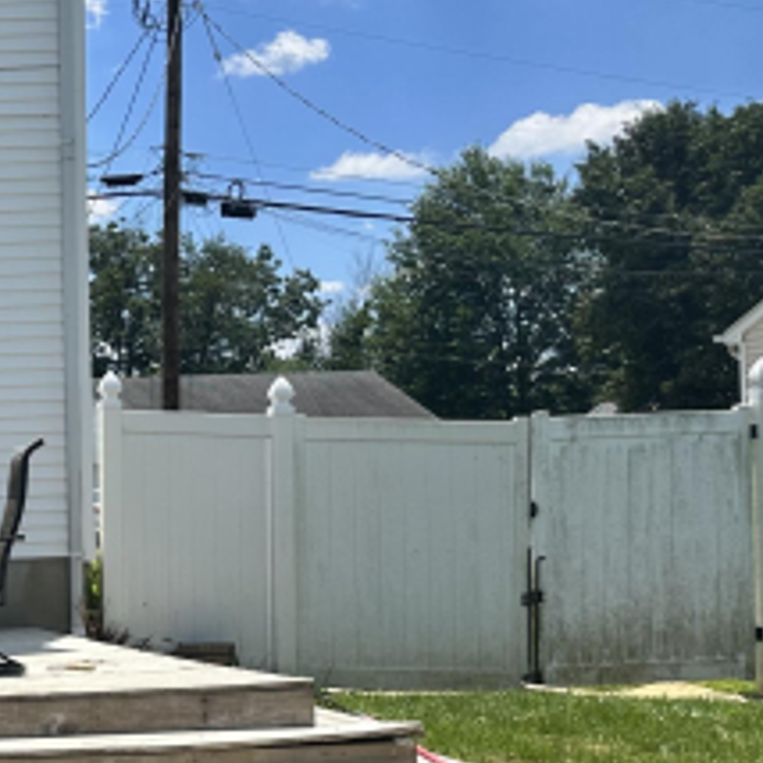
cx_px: -294
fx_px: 1646
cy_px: 510
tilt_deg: -1.4
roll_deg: +1.8
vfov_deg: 26.0
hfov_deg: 22.6
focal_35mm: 66
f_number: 1.78
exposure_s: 1/5000
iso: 80
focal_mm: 6.86
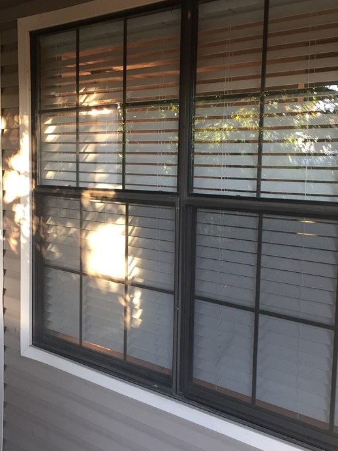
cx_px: 102
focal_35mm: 43
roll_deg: -1.1
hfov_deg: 33.2
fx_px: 560
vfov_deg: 43.9
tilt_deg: -5.9
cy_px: 227
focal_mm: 4.15
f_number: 2.2
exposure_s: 1/30
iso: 100
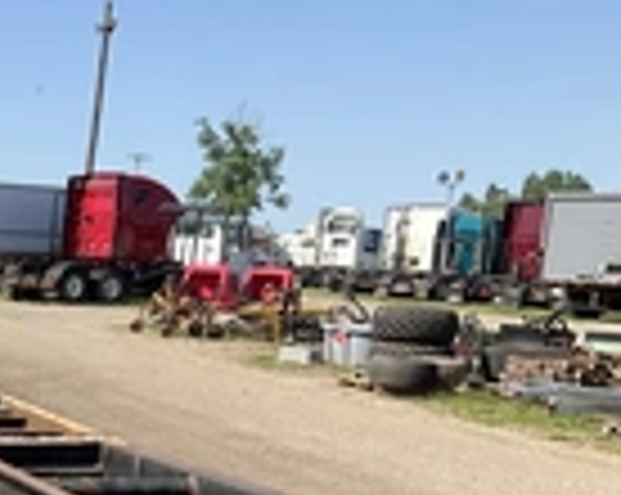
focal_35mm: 82
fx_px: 1505
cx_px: -266
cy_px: 576
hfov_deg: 20.5
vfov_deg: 17.9
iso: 25
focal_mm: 3
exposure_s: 1/1412
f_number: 1.8
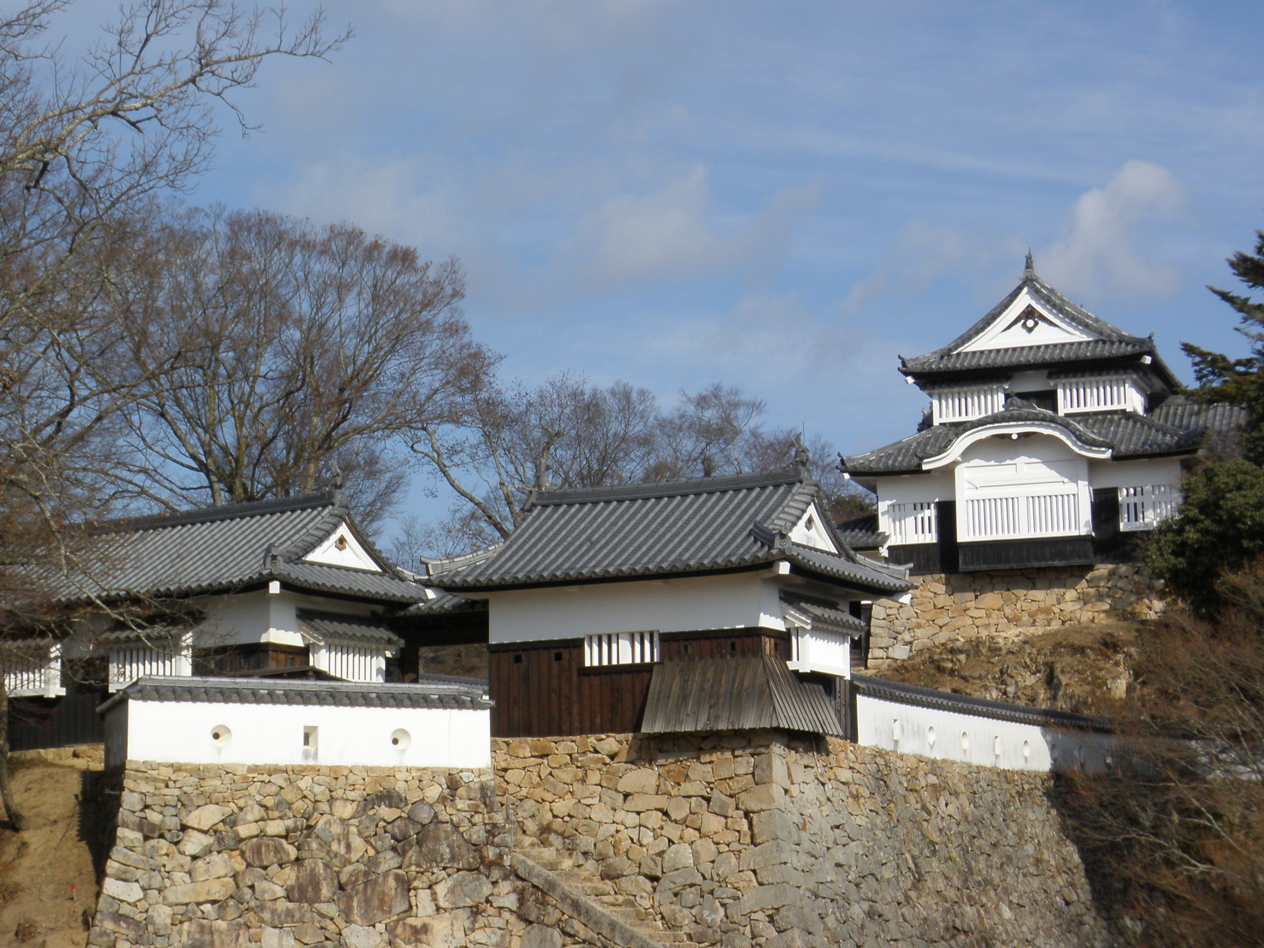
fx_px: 2629
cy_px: 474
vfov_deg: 20.4
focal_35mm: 72
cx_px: 632
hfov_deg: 27.0
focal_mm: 12.7
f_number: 14
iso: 64
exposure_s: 1/100
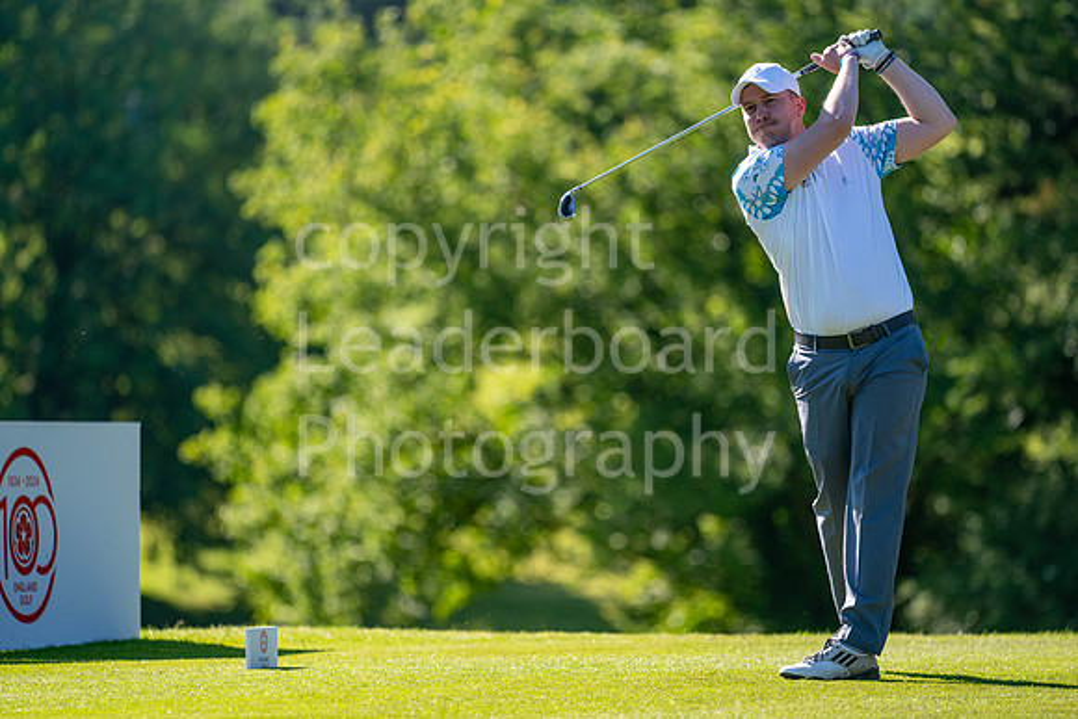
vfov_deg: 4.6
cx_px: 539
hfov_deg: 6.9
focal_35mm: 300
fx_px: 8985
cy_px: 360
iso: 250
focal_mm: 300
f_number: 4.5
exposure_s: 1/1250
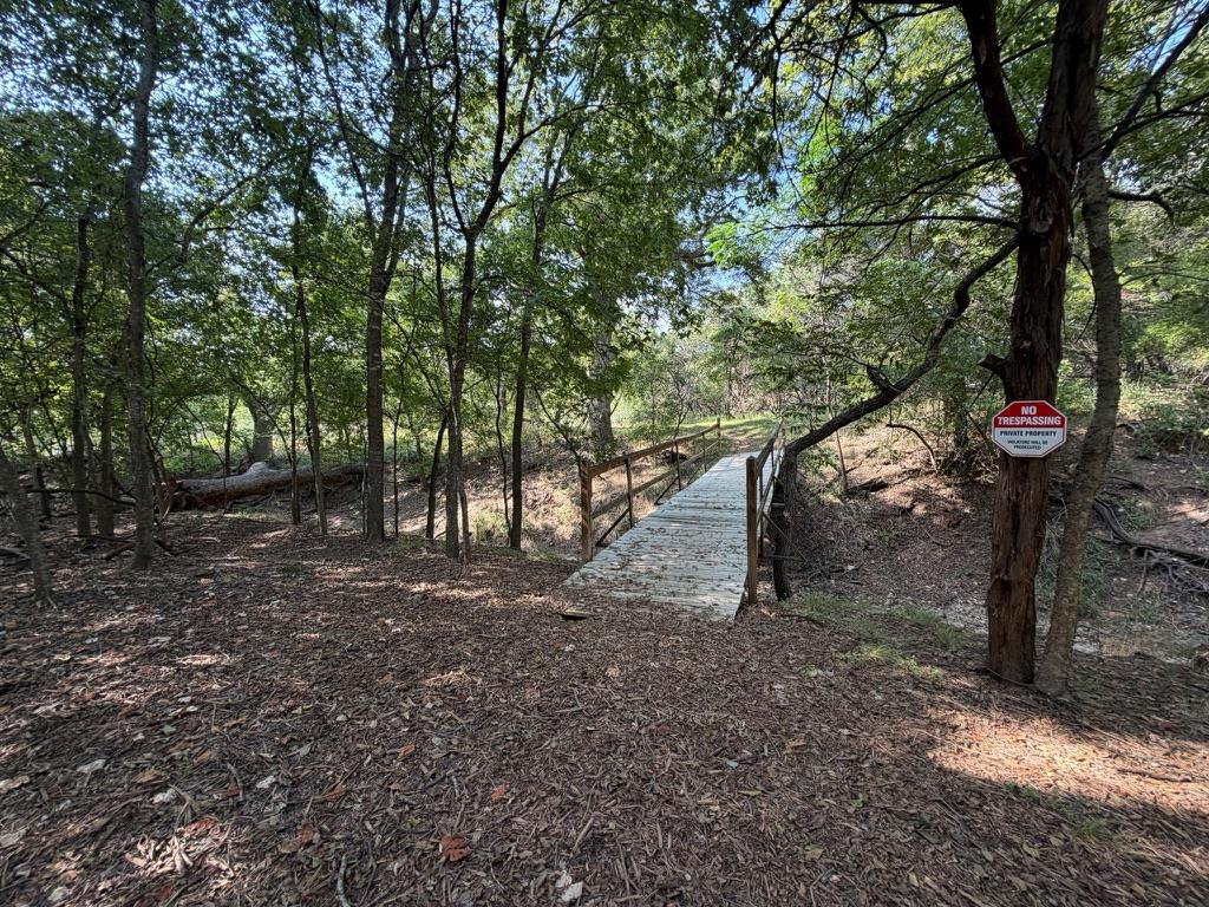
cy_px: 454
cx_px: 604
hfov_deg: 102.1
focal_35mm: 14
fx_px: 489
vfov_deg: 85.7
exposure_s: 1/121
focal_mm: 2.22
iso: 80
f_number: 2.2
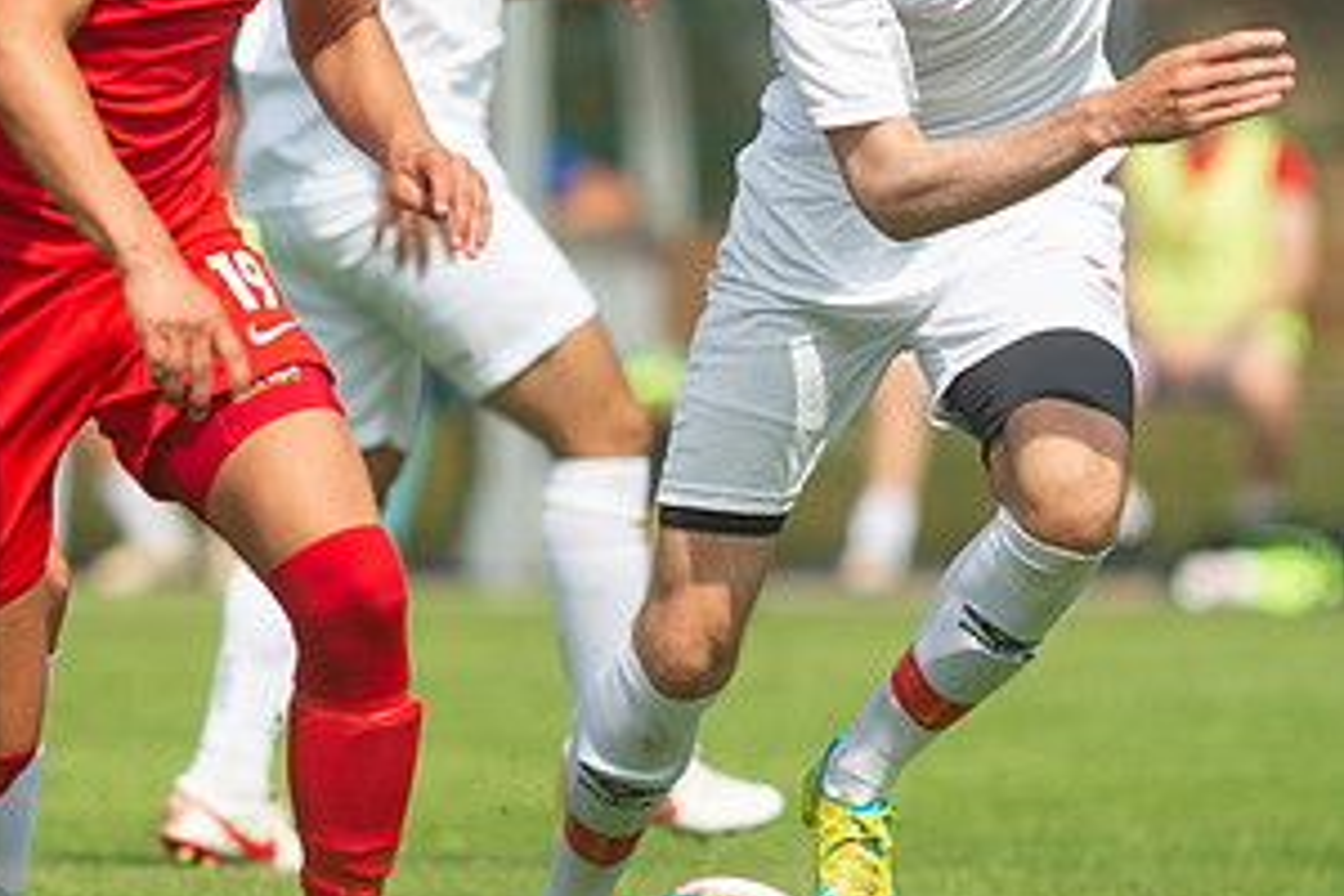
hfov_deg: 2.5
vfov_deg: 1.7
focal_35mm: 811
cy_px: 246
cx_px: 49
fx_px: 30275
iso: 160
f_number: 4
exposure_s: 1/1250
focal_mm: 420
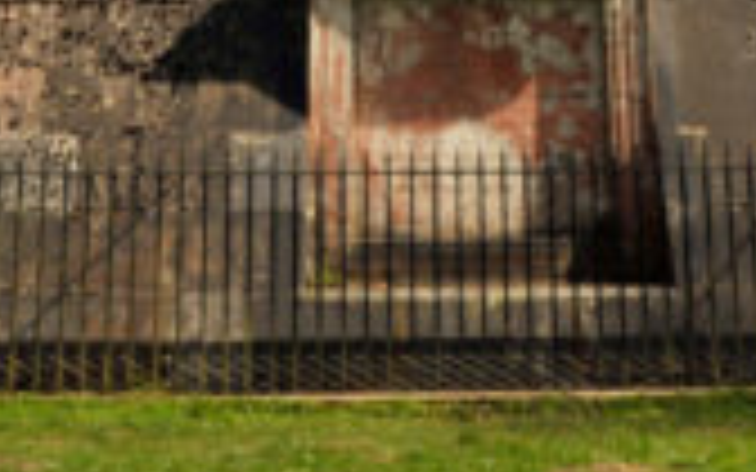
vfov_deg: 14.8
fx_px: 1628
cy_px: -328
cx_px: 423
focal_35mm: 79
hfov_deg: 26.1
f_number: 11
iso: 200
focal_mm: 17
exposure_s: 1/250
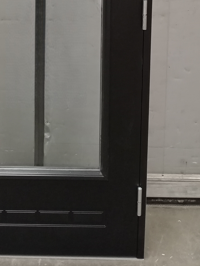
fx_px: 439
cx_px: 43
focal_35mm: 57
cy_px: -5
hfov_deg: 25.3
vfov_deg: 31.1
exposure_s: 1/16.7
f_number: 1.8
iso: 1536
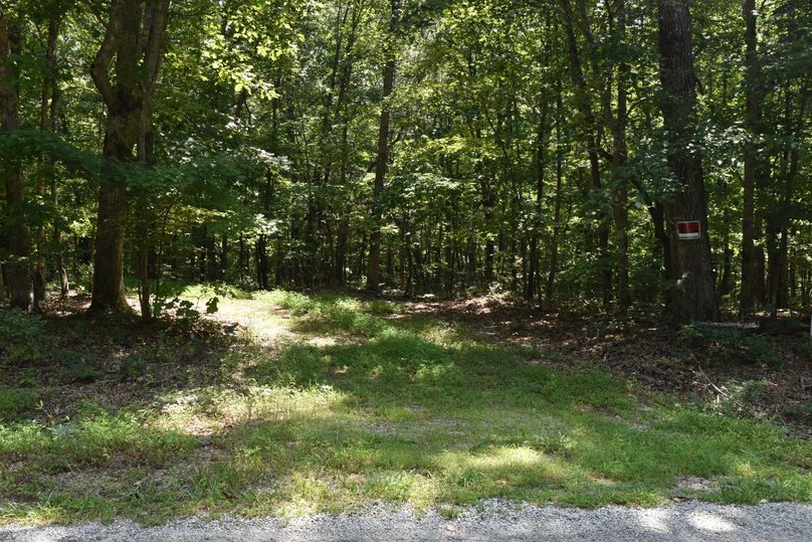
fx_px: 857
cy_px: 294
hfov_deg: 50.6
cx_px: 359
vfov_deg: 35.0
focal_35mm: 38
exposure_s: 1/200
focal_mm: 20
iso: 400
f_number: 7.1
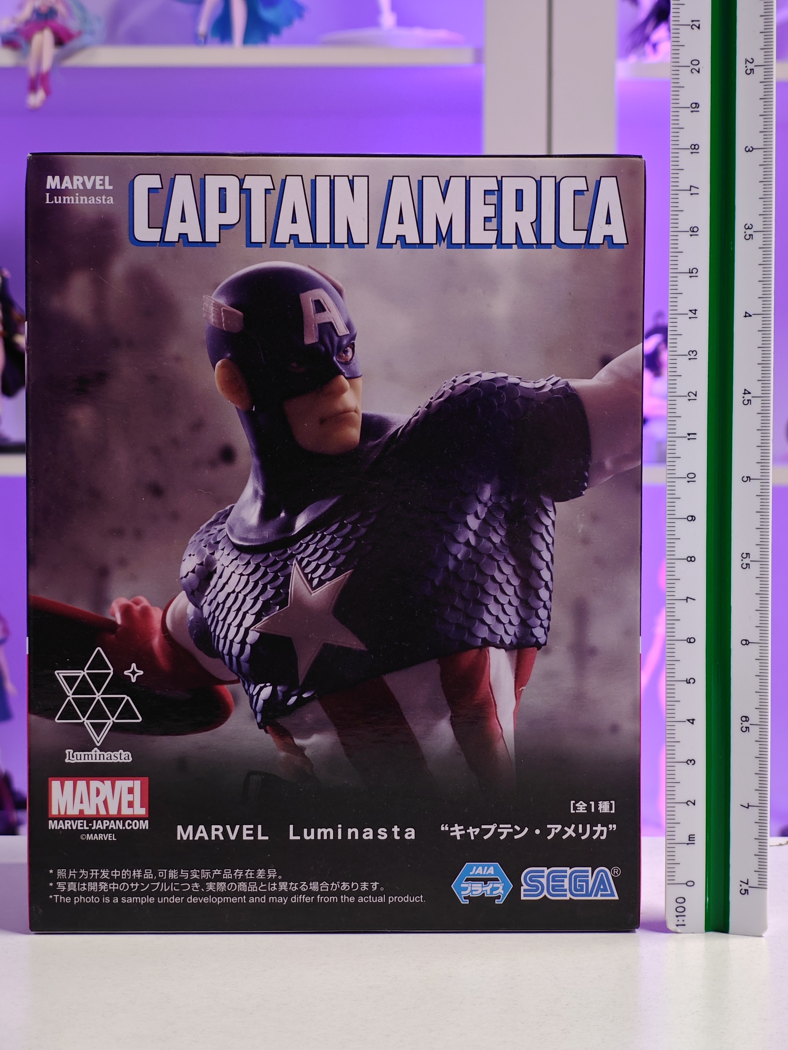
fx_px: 2428
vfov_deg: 24.4
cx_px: 394
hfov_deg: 18.4
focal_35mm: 80
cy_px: 525
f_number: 2.4
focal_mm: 7.48
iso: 400
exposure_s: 1/14.1
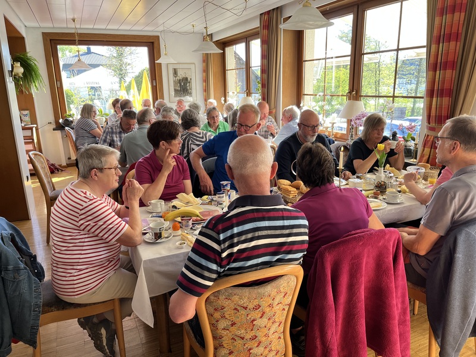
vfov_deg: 53.1
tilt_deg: -15.9
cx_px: 238
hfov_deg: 67.3
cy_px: 178
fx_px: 358
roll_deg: +0.8
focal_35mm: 26
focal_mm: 5.1
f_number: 1.6
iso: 64
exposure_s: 1/121
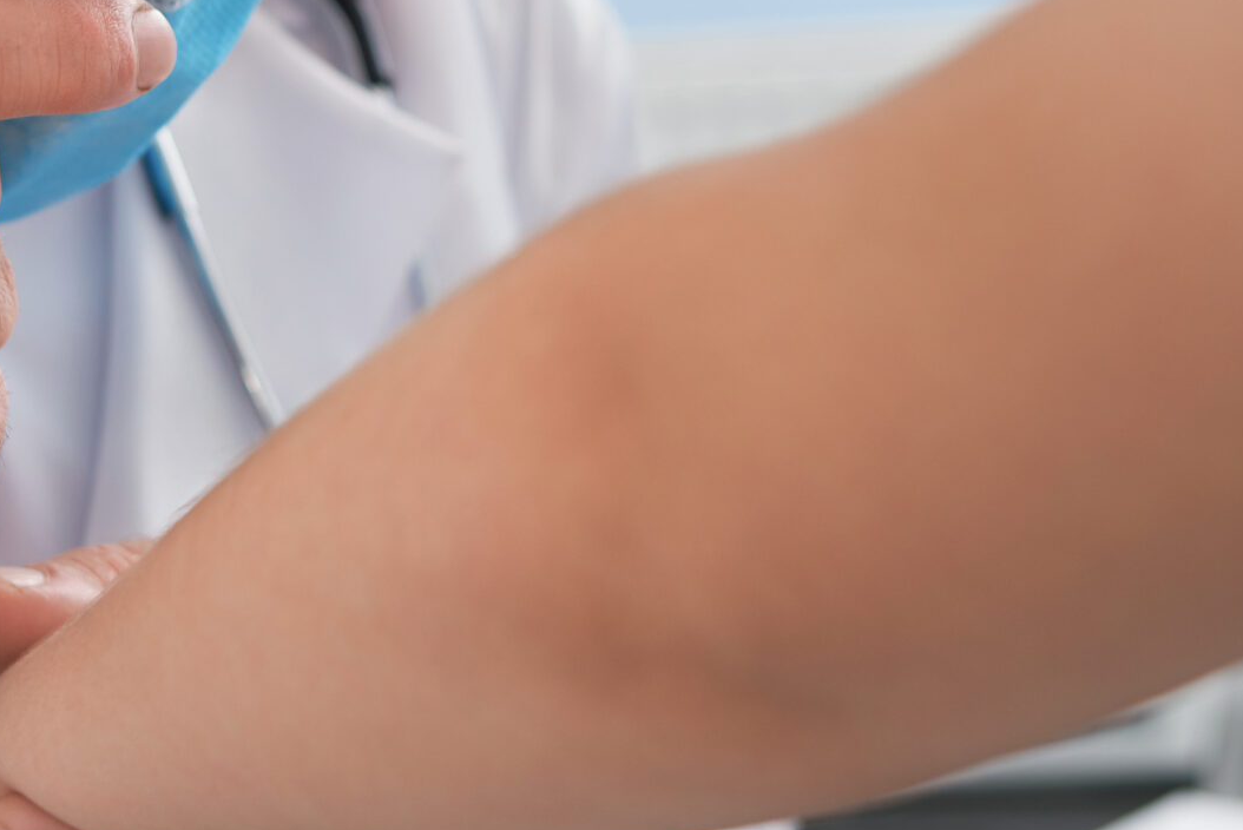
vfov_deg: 15.8
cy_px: 21
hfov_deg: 23.8
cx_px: 402
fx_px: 2936
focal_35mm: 85
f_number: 4
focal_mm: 35
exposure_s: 1/250
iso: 160
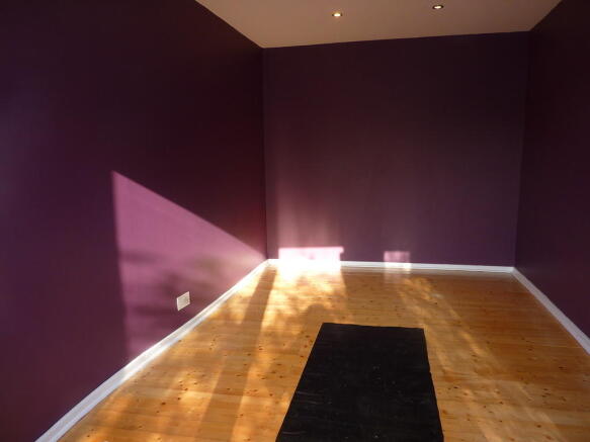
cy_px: 221
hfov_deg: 69.4
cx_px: 295
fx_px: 426
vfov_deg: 54.9
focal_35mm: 25
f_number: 4
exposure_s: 1/100
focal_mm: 4.1
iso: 100
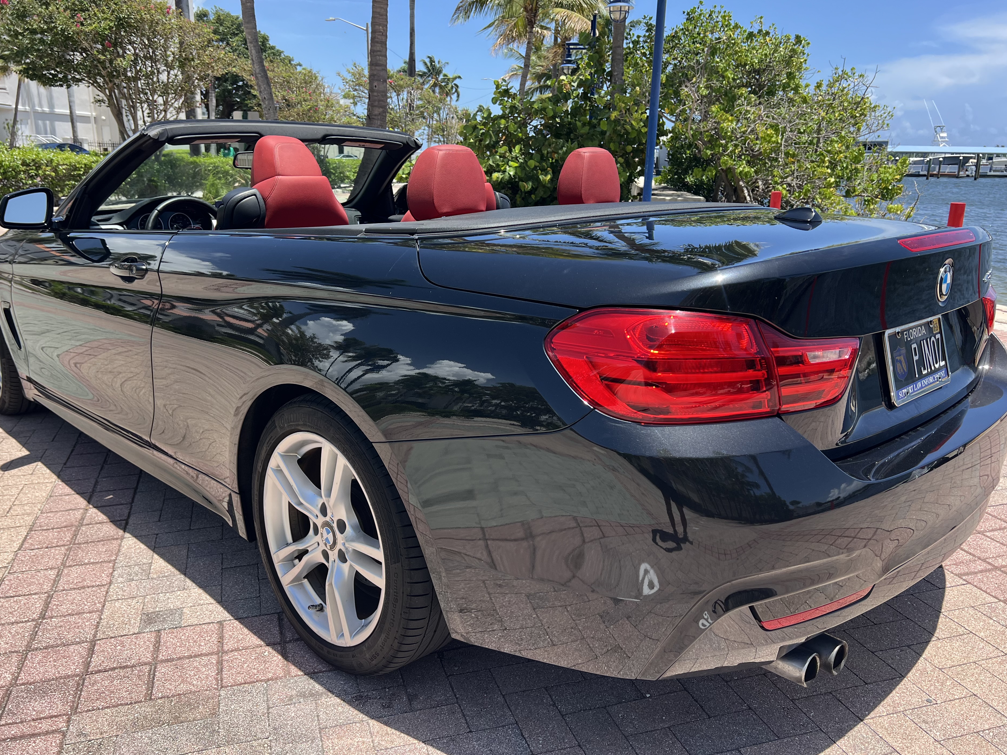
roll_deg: -1.4
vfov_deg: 49.7
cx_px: 475
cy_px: 375
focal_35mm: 28
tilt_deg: -15.5
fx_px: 815
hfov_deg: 63.4
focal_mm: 5.7
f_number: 1.5
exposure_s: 1/1645
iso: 50
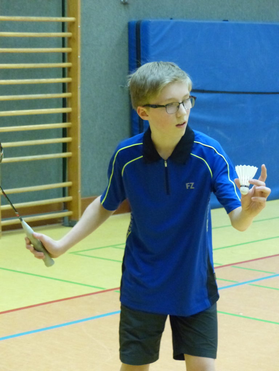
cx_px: 140
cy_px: 186
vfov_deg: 18.4
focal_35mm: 107
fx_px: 1150
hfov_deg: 13.8
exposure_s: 1/125
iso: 1600
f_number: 2.8
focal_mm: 19.2
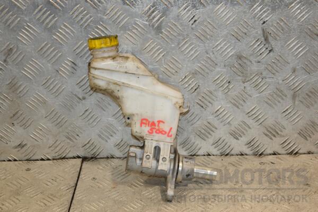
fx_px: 662
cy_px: 106
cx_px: 159
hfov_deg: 27.0
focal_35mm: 75
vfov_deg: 18.2
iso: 800
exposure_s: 1/200
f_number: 5.6
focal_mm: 50
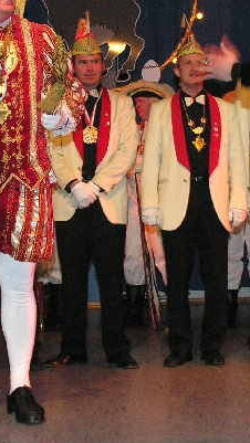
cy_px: 180
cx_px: 163
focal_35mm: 76
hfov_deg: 15.9
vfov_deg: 27.8
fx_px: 894
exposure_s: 1/60.1
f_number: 4
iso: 200
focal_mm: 8.9
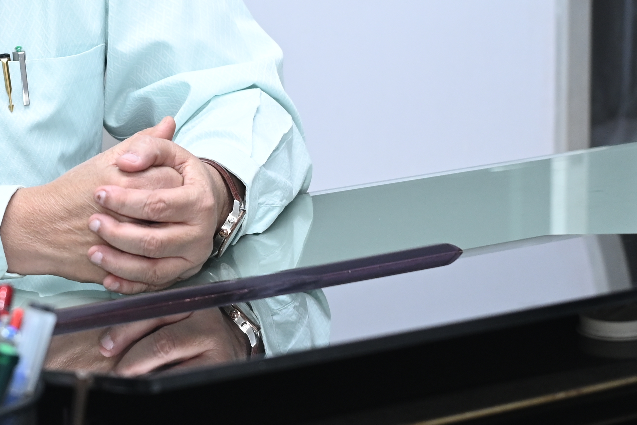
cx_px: 150
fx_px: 2212
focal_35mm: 125
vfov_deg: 10.9
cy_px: 101
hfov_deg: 16.3
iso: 1000
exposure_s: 1/200
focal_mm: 46
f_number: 4
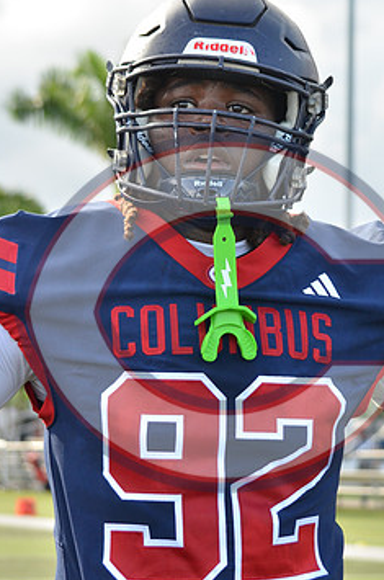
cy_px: 312
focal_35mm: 118
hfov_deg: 11.6
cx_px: 222
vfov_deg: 17.4
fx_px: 1897
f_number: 5.6
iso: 500
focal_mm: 62
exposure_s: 1/500
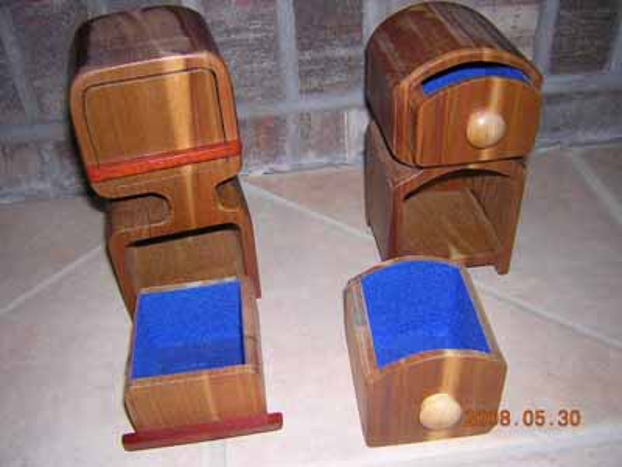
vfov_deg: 39.7
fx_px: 647
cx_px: 311
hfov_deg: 51.4
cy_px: 234
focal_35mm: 36
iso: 100
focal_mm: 4.7
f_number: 2.6
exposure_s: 1/60.1
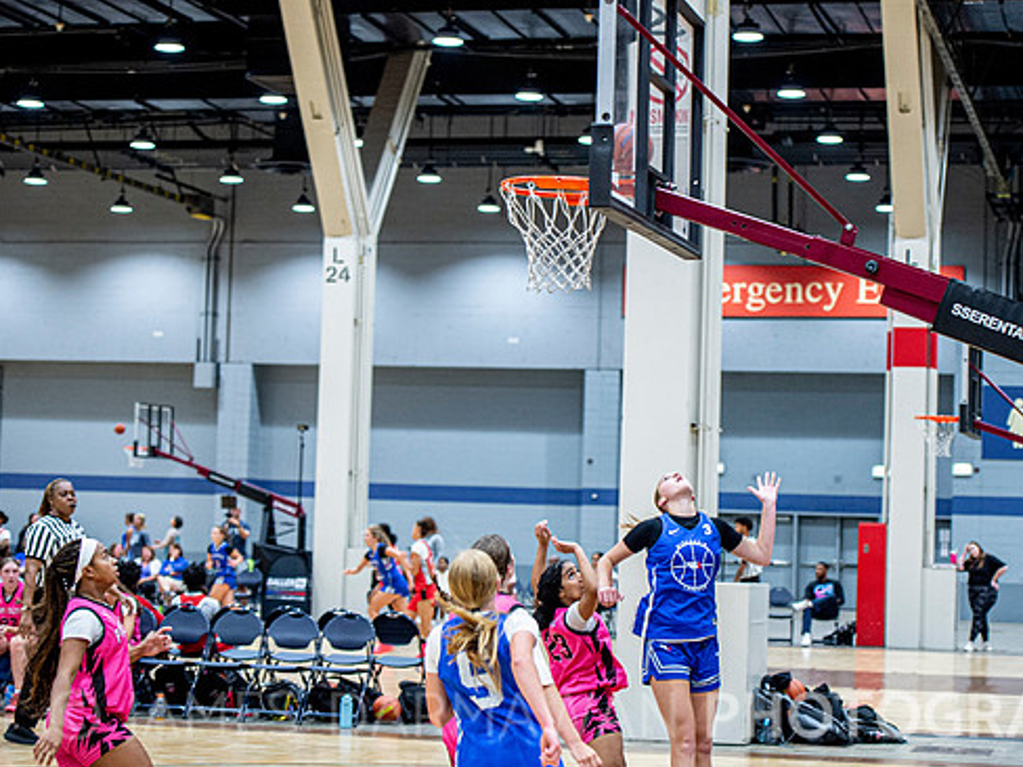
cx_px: 604
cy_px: 371
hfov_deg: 24.4
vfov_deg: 18.4
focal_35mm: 80
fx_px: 2364
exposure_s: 1/400
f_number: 2.8
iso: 2000
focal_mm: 70
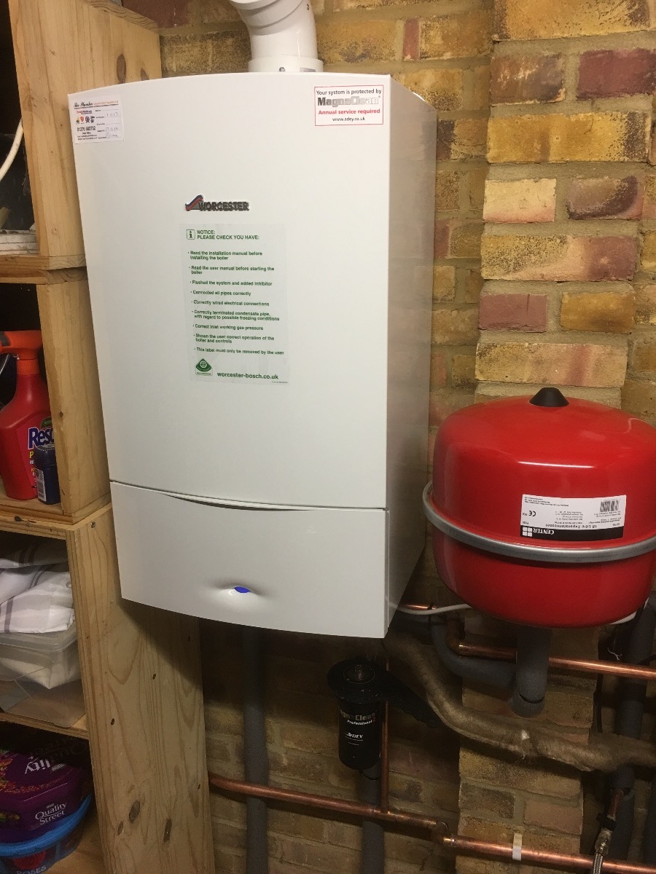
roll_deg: +0.8
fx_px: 733
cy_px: 437
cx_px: 328
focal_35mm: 29
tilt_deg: -16.3
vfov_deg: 61.7
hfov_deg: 48.2
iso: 40
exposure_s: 1/17
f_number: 2.2
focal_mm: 4.15
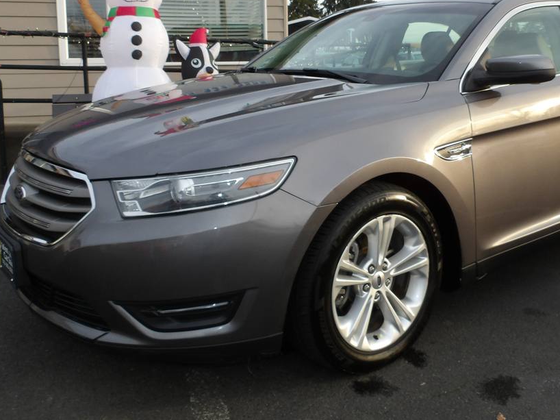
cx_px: 319
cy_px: 125
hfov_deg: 51.2
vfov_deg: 39.0
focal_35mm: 36
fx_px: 582
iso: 100
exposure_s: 1/114
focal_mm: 4.2
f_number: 4.1
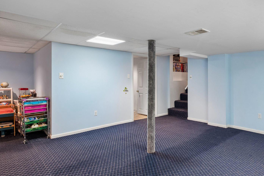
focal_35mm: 22
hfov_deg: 75.4
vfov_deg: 57.2
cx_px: 182
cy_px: 81
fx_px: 161
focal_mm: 10
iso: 250
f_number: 8
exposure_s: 1/1.67
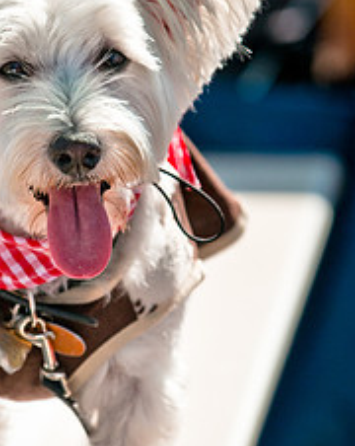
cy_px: 187
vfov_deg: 3.7
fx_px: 6834
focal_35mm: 519
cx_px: 106
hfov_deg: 3.0
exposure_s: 1/3200
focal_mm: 185
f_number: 5
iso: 400
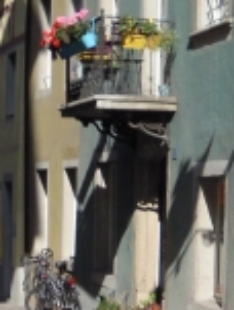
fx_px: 1328
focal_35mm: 148
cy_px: 400
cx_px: 261
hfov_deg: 10.0
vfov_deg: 12.9
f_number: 7.6
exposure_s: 1/200
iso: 100
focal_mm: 5
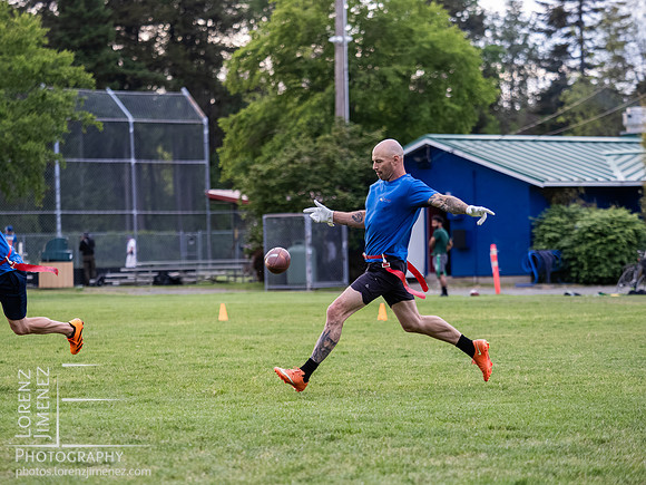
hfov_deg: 10.4
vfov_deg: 7.8
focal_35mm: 190
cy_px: 242
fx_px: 3546
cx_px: 323
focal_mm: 95
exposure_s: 1/1250
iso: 1250
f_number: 2.8
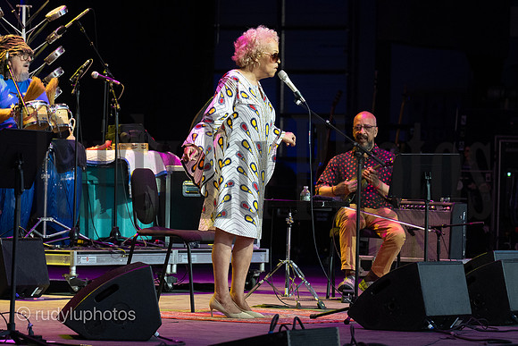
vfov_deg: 5.6
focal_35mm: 247
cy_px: 173
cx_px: 259
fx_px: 3555
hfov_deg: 8.3
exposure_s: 1/320
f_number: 5.6
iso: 3200
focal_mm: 165
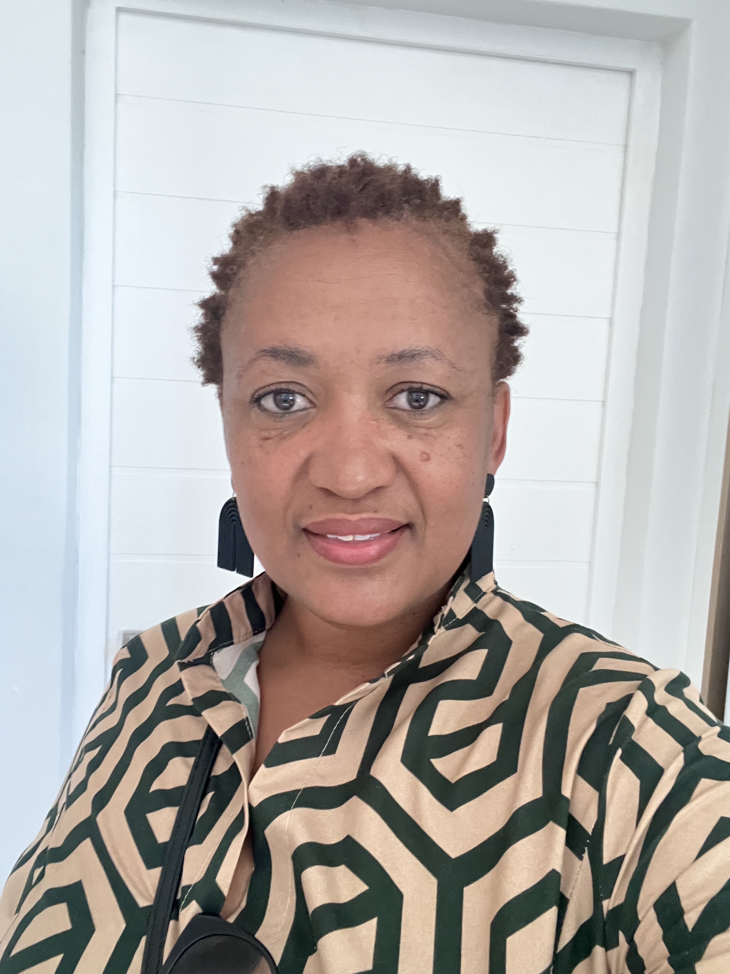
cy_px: 487
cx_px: 365
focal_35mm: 30
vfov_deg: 60.0
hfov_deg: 46.8
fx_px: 844
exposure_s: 1/15
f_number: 2.2
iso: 800
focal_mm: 2.71
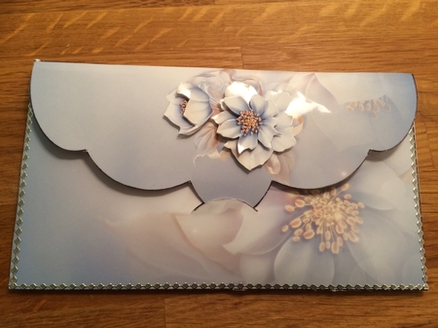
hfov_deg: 61.7
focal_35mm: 29
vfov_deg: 48.2
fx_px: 367
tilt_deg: -77.9
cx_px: 219
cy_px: 164
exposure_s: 1/33
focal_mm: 4.15
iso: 125
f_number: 2.2
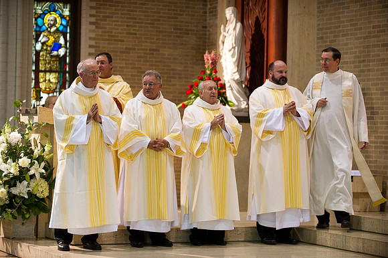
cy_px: 129
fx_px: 1131
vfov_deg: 13.0
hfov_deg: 19.5
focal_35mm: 105
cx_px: 194
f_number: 2.8
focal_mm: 105
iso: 2000
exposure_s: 1/160
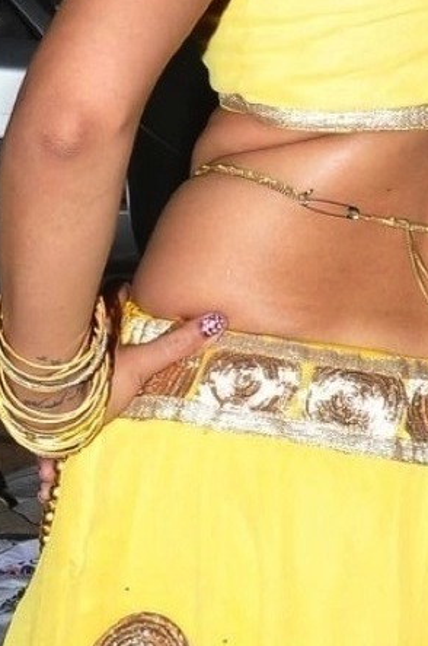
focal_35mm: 208
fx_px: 3721
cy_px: 435
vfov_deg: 9.9
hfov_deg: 6.6
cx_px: 480
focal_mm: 34
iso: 500
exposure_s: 1/125
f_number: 10
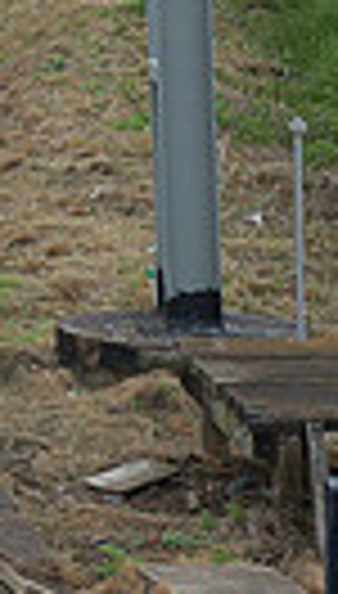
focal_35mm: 275
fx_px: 4348
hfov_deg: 4.3
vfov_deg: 7.8
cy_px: -86
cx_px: -762
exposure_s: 1/800
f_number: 4.5
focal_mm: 40
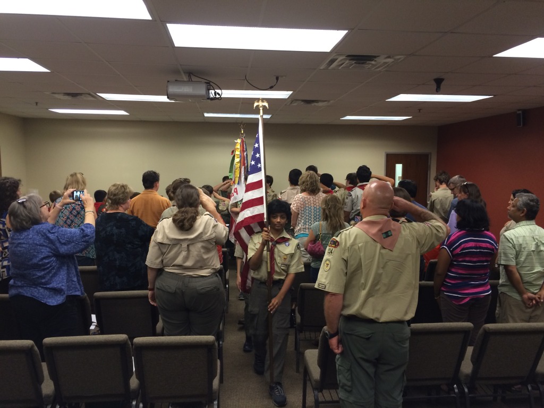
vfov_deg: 48.2
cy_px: 204
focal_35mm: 29
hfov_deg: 61.7
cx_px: 272
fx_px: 456
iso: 125
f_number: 2.2
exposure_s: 1/30
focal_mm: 4.15
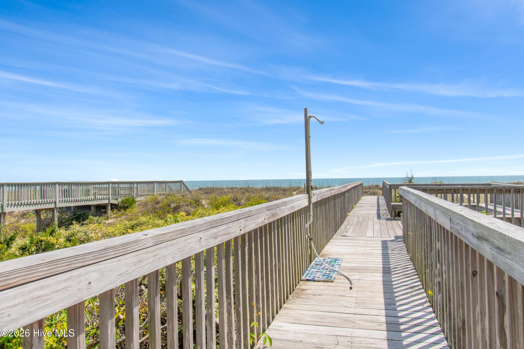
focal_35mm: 25
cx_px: 262
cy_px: 174
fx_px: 364
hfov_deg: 71.5
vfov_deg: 51.3
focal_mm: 17
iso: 100
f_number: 10
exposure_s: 1/400
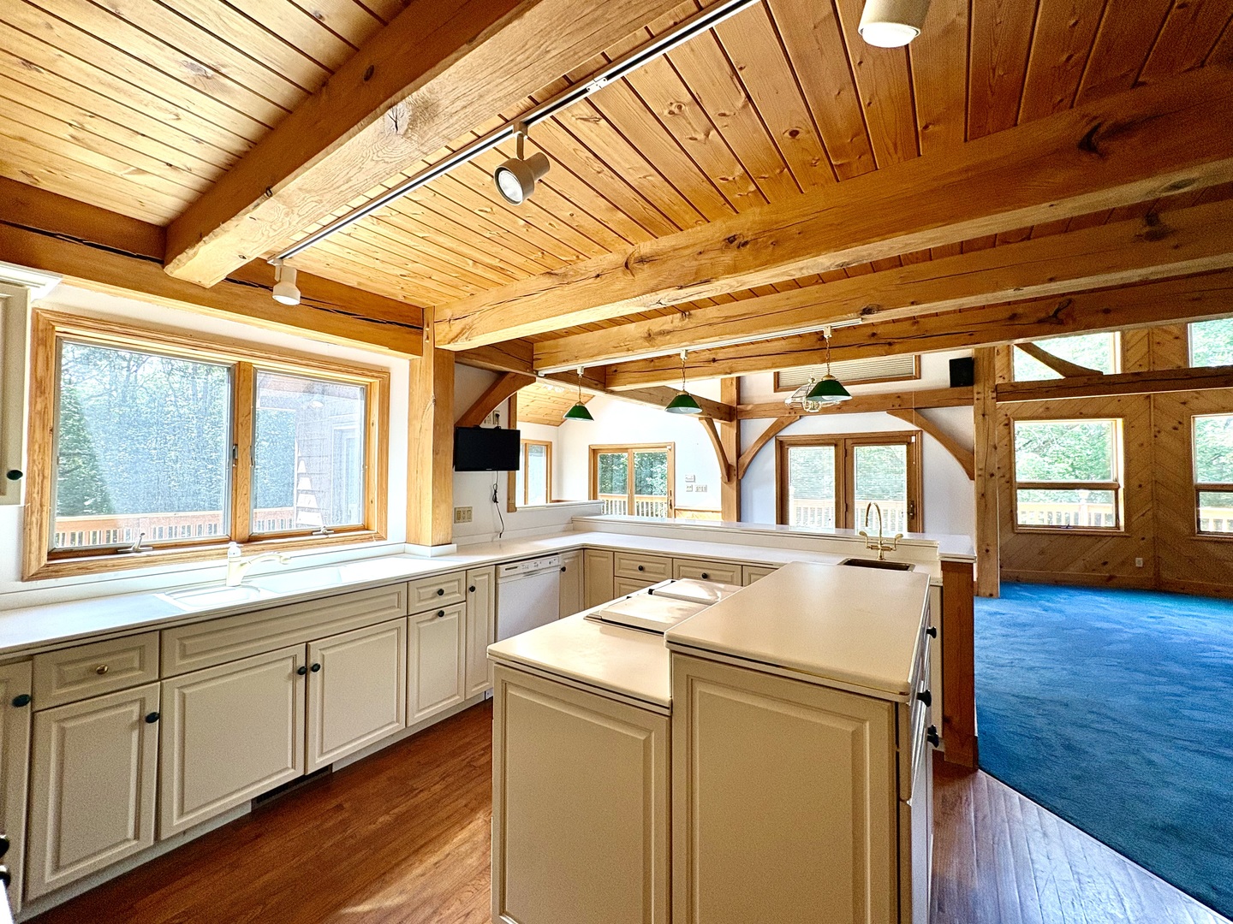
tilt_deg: +2.2
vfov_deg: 85.7
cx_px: 616
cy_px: 462
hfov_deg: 102.1
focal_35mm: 14
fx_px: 499
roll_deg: -0.2
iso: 80
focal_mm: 2.22
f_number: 2.2
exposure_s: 1/120
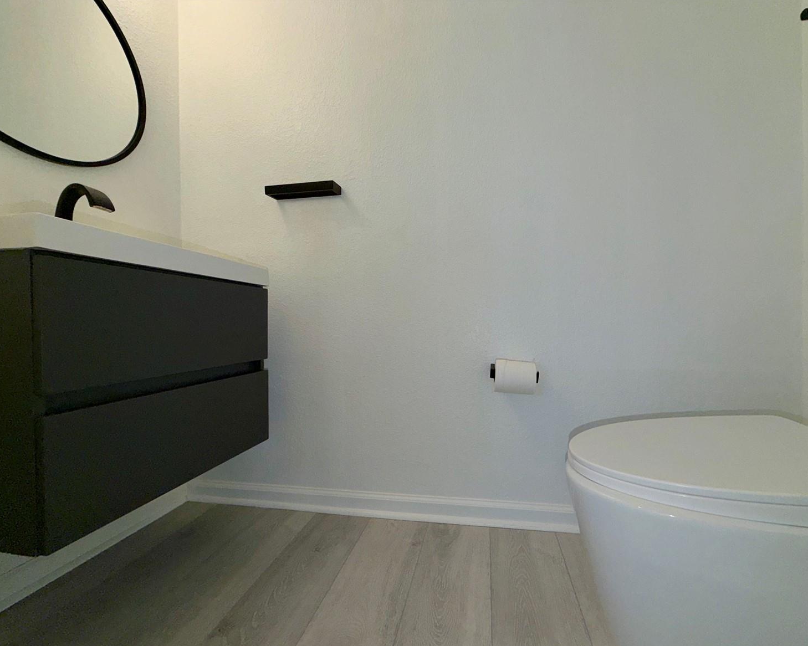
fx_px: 359
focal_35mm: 15
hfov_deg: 96.8
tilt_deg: -1.7
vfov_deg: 84.0
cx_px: 421
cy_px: 331
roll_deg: +0.7
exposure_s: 1/143
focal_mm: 2.22
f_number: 2.2
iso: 16
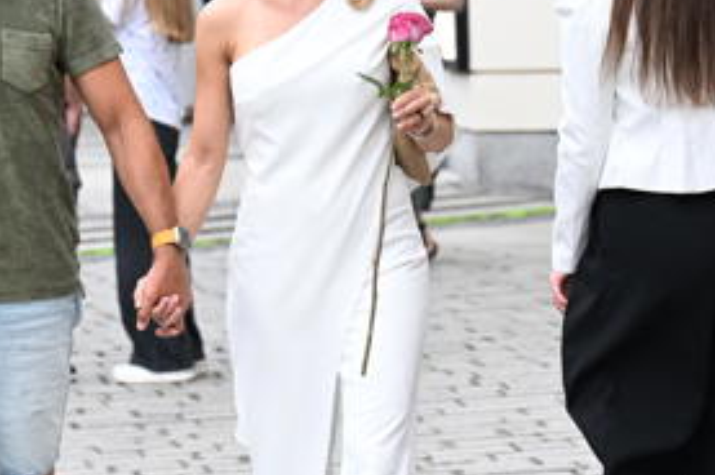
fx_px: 4305
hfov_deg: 9.5
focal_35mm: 217
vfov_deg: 6.3
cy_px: 243
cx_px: 219
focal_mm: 87
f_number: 4.5
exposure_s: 1/500
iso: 2500
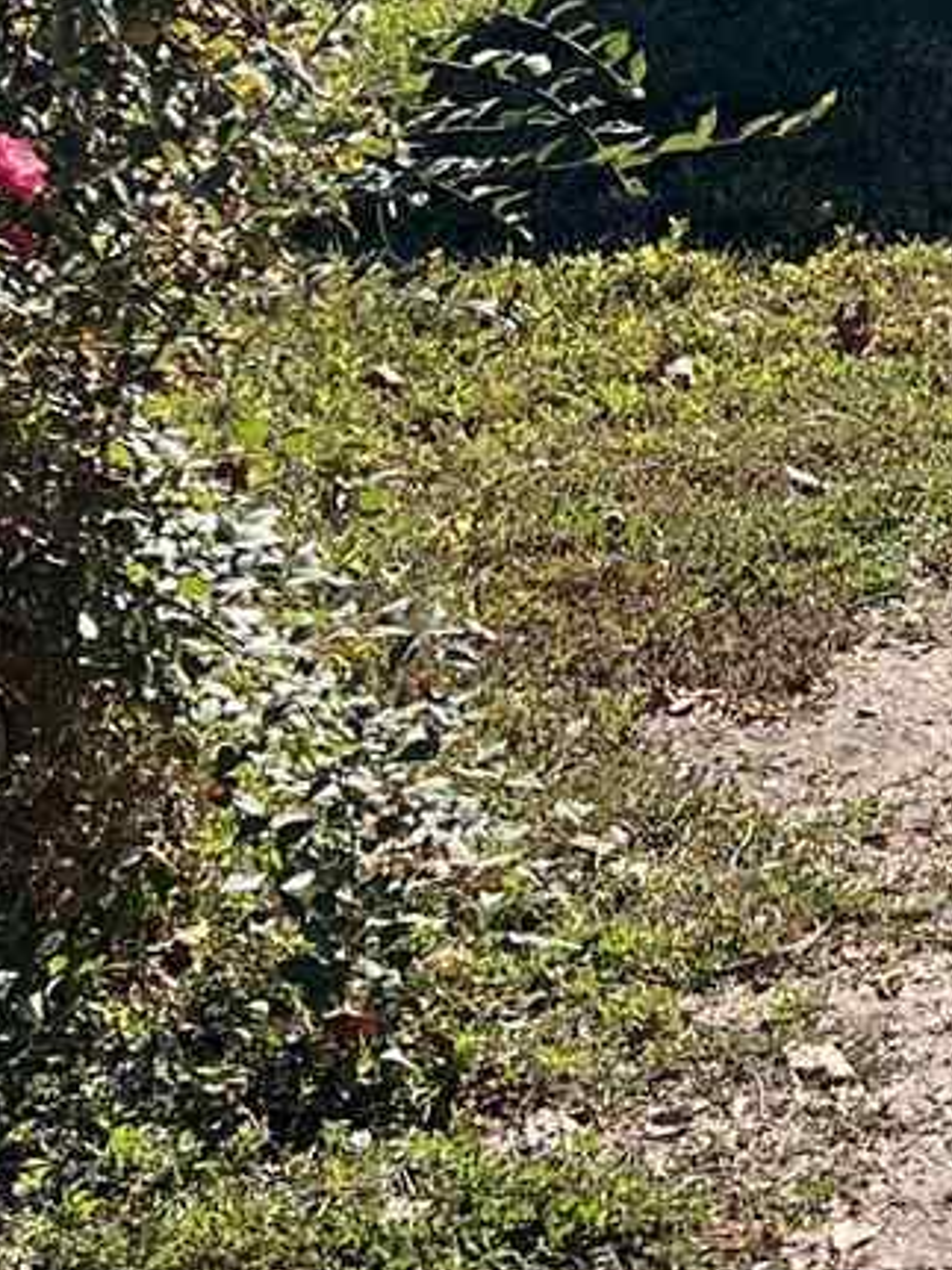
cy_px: -97
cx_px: 2060
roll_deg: -1.0
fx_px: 5100
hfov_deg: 9.7
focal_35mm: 139
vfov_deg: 13.9
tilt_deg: -11.3
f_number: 1.5
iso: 50
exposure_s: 1/2994
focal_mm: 5.7
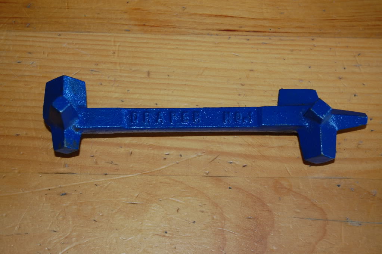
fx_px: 875
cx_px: 191
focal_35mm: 82
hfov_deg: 24.6
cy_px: 127
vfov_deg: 16.5
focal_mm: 55
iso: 400
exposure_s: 1/60
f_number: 5.6
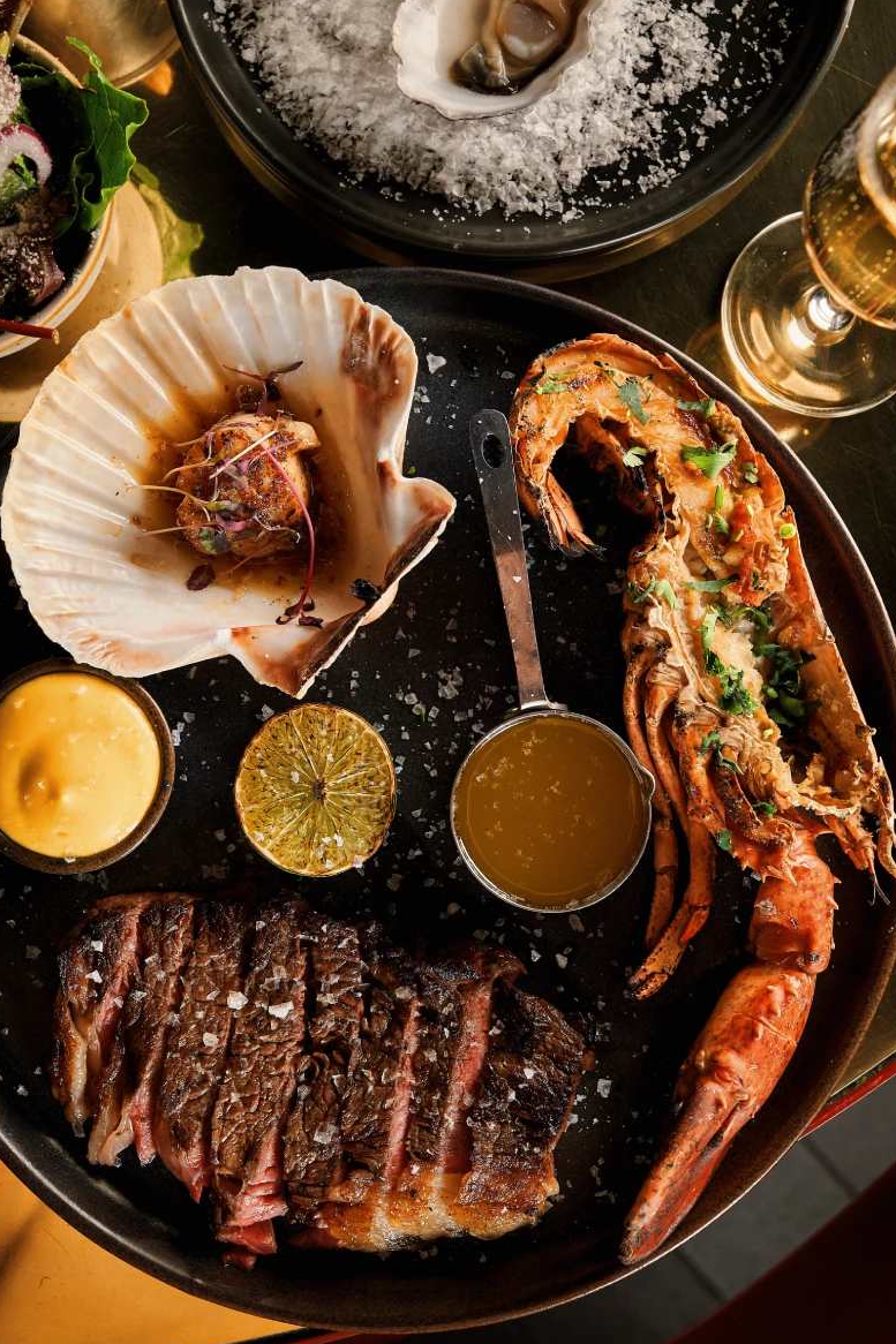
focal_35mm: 54
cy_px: 523
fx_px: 2016
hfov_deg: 25.1
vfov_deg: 36.7
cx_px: 447
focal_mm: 27.2
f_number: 4.5
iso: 400
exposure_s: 1/100
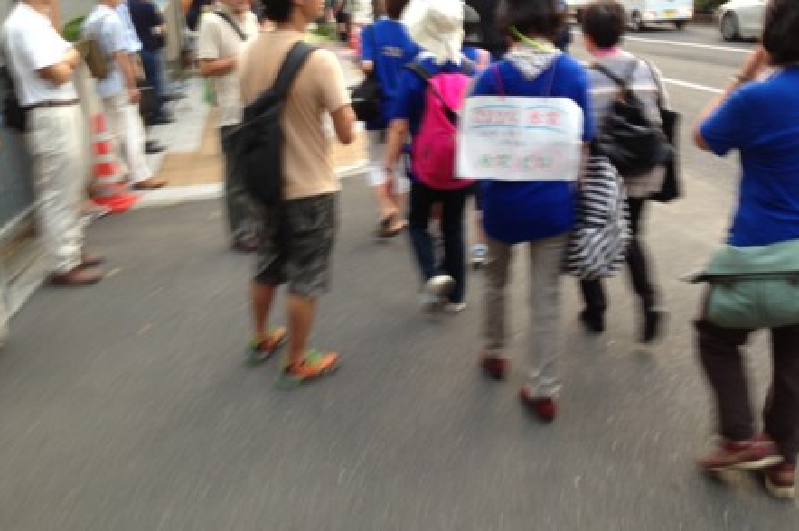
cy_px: 244
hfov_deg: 54.5
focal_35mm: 35
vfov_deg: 37.8
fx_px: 776
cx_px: 403
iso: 50
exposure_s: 1/30
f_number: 2.4
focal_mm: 4.13
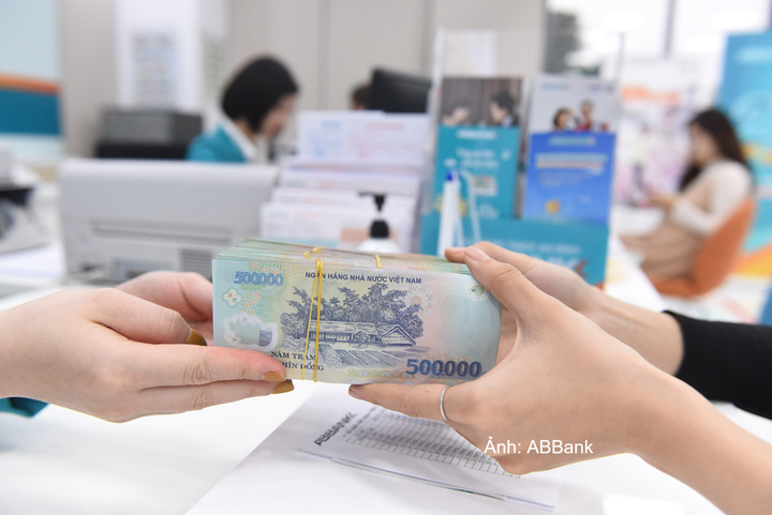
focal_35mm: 31
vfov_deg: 42.4
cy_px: 258
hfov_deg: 60.3
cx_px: 386
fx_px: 665
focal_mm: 31
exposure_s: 1/400
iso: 2500
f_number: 4
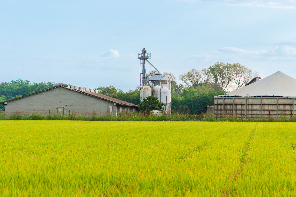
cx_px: 185
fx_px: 1365
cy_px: 102
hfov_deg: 12.4
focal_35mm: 166
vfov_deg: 8.3
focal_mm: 120
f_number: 7.1
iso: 100
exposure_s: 1/250
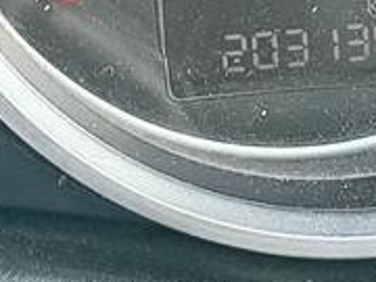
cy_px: -128
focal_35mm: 225
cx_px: -19
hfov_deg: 8.7
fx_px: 2444
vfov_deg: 6.5
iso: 132
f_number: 1.8
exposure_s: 1/33.3
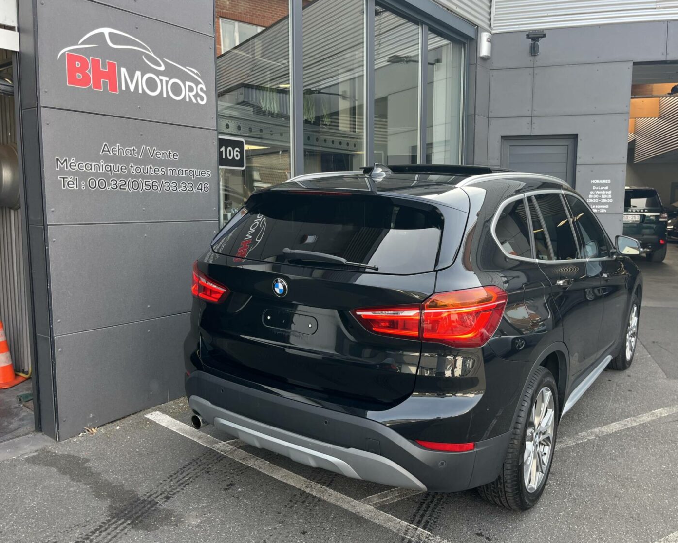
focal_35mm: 28
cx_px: 365
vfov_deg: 51.5
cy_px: 266
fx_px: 562
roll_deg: -0.2
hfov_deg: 62.1
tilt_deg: -6.5
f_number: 1.6
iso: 40
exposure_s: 1/215
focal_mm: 5.1
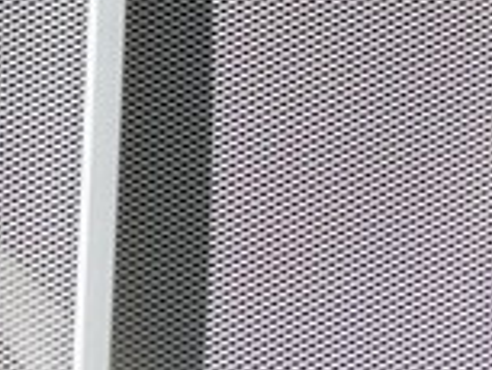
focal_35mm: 154
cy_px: -245
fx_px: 2191
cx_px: -151
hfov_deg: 12.4
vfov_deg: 9.3
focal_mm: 4
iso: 125
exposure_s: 1/640
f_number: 6
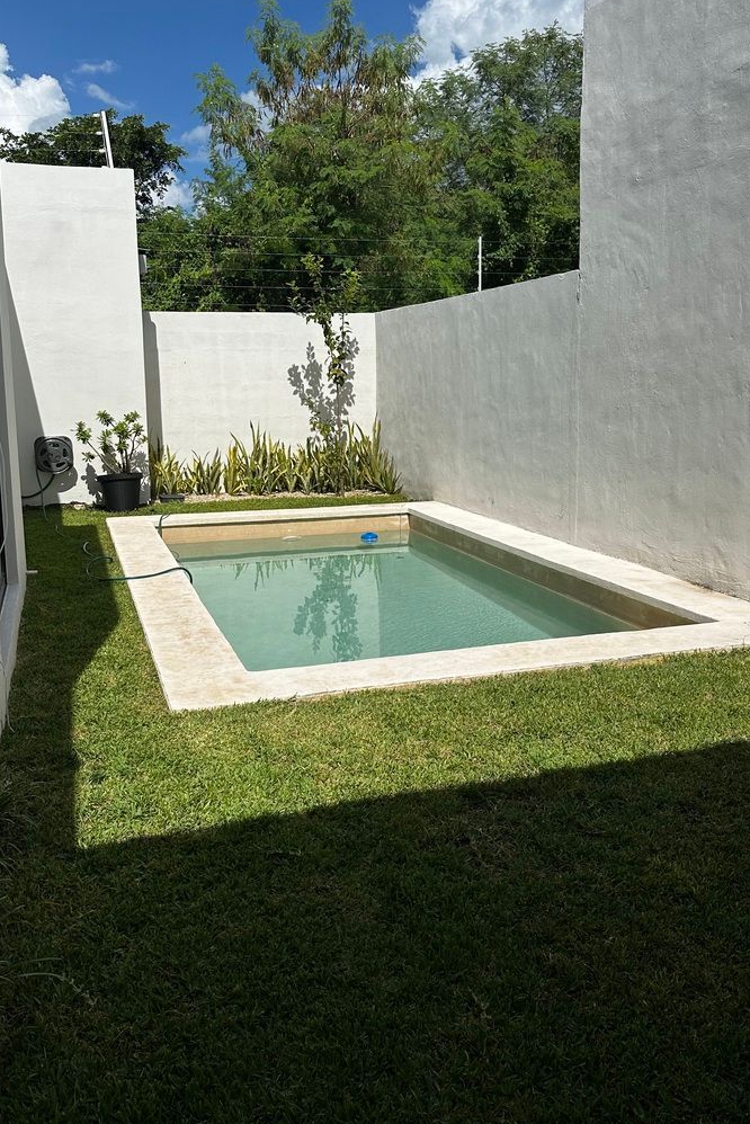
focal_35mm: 30
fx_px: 937
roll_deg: -1.2
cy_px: 517
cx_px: 390
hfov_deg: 43.6
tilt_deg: -8.0
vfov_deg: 61.8
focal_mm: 6.86
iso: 80
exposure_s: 1/9709
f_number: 1.78
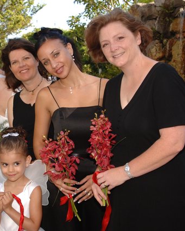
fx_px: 554
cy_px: 115
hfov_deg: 18.8
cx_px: 43
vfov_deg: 23.6
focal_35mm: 81
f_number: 7.6
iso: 400
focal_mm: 38
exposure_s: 1/250
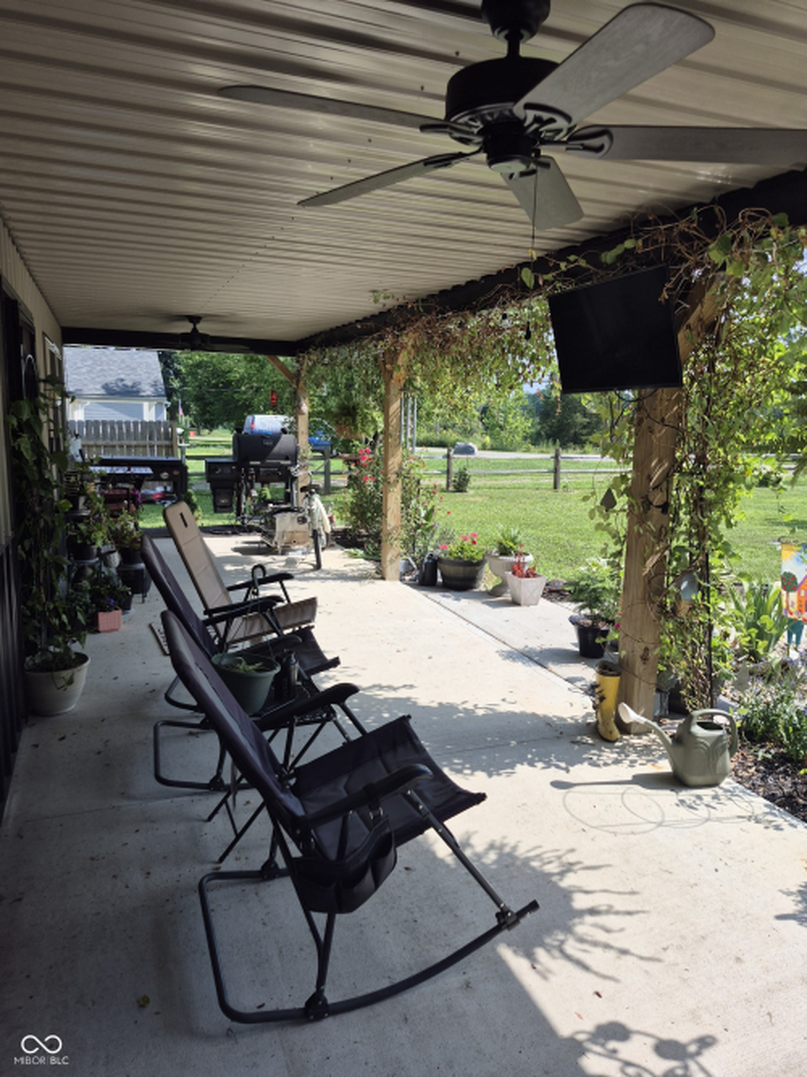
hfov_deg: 58.9
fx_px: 715
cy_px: 538
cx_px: 404
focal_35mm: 23
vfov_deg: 73.9
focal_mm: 5.4
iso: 25
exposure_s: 1/1276
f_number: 1.8
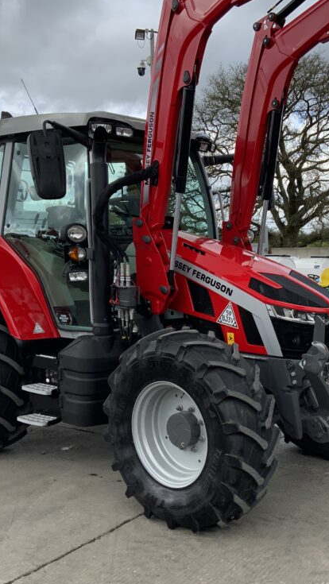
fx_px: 682
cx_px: 222
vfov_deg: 46.4
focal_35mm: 44
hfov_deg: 27.0
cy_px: 302
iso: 16
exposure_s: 1/829
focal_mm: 3
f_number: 1.8
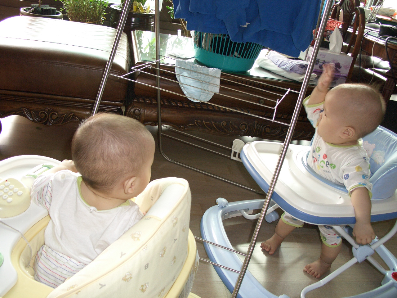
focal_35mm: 33
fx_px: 378
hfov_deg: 55.4
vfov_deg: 42.9
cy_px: 149
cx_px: 198
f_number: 2.8
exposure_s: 1/60
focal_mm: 7.1
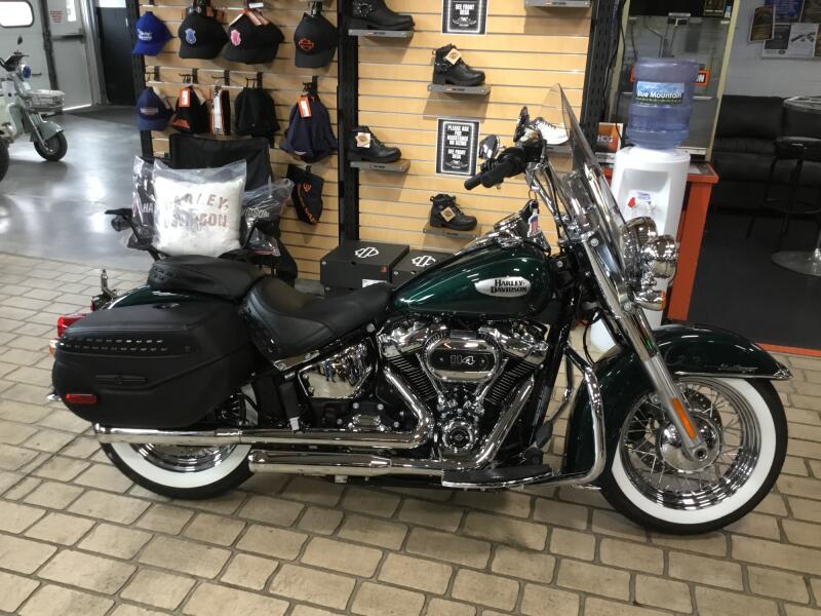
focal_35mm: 31
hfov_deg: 58.4
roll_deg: -2.5
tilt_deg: -20.4
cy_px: 308
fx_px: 735
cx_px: 410
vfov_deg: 45.4
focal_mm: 3.3
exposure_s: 1/30
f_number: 2.4
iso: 100
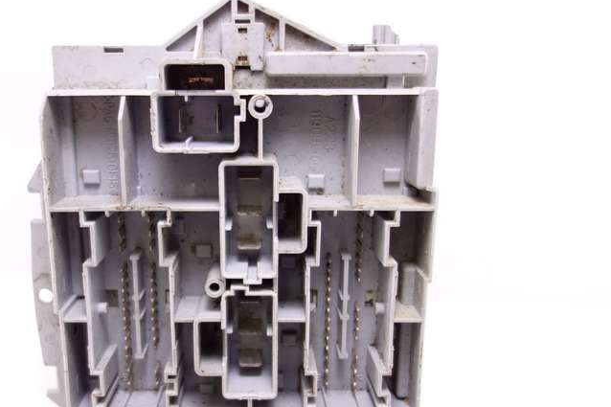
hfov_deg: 52.8
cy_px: 226
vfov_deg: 36.8
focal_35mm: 36
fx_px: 611
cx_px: 250
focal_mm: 10.4
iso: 125
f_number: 1.8
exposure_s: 1/60
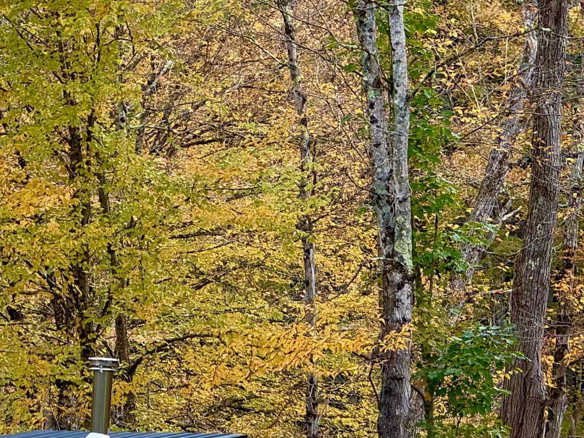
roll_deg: -1.2
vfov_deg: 4.9
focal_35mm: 301
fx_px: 5078
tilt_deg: +3.7
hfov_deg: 6.6
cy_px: 161
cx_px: 28
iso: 50
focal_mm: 16.89
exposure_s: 1/121
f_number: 2.8
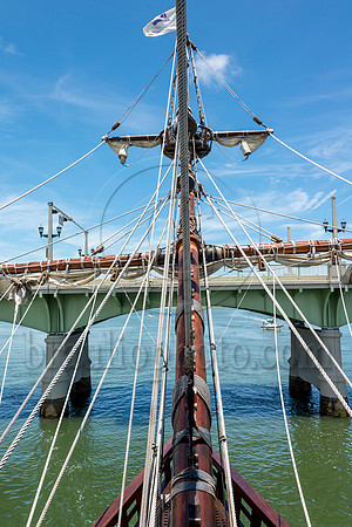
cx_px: 176
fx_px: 411
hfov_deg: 46.4
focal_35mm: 28
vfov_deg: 65.5
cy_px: 264
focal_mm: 28
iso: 110
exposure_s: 1/250
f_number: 8
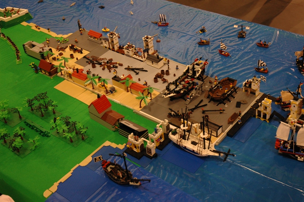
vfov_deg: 23.7
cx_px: 152
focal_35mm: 57
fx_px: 481
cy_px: 101
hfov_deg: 35.1
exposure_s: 1/50
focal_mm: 38
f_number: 4.2
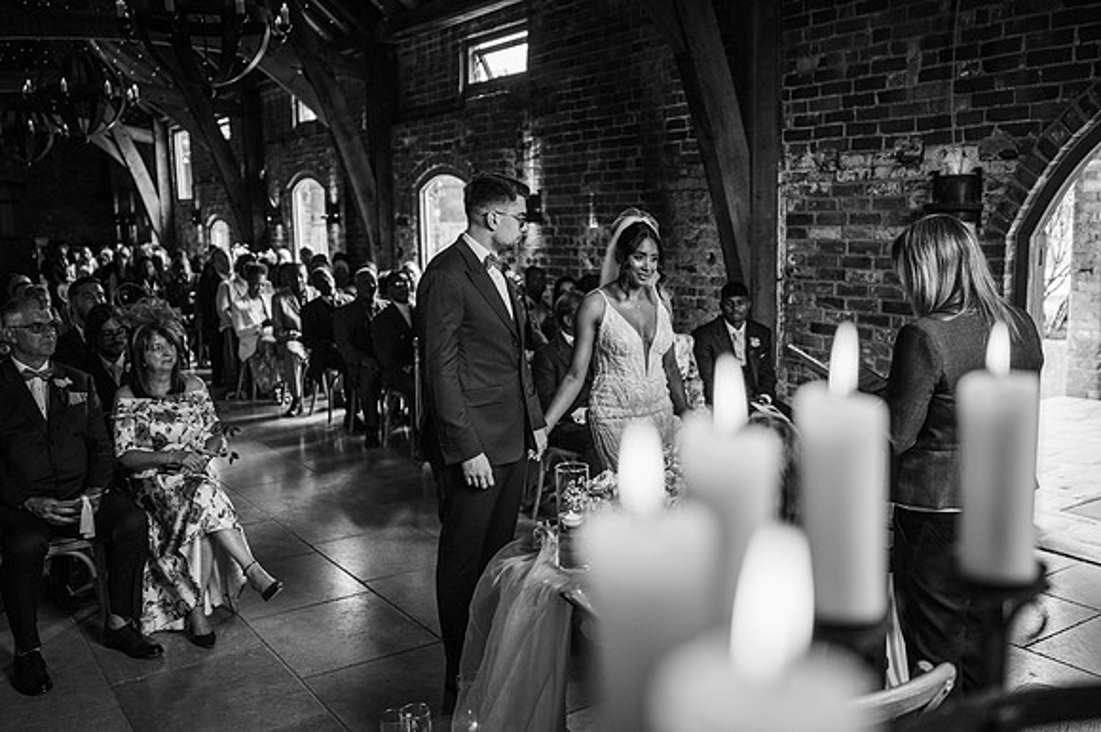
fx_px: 1070
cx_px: 550
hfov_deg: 54.5
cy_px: 366
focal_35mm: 35
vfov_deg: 37.8
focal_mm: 35
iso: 100
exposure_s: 1/500
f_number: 2.2
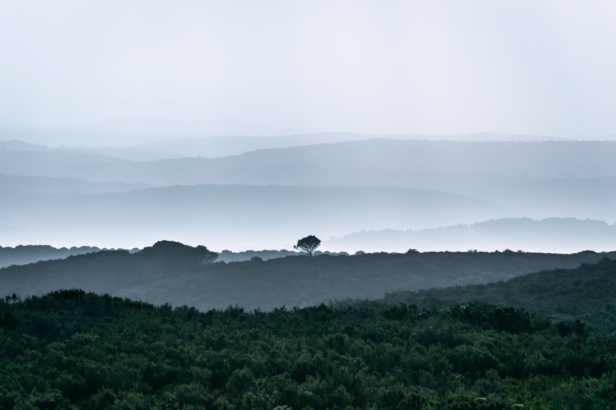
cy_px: 205
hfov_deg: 14.0
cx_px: 308
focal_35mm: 147
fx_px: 2513
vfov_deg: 9.3
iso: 160
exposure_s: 1/500
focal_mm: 98
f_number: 11
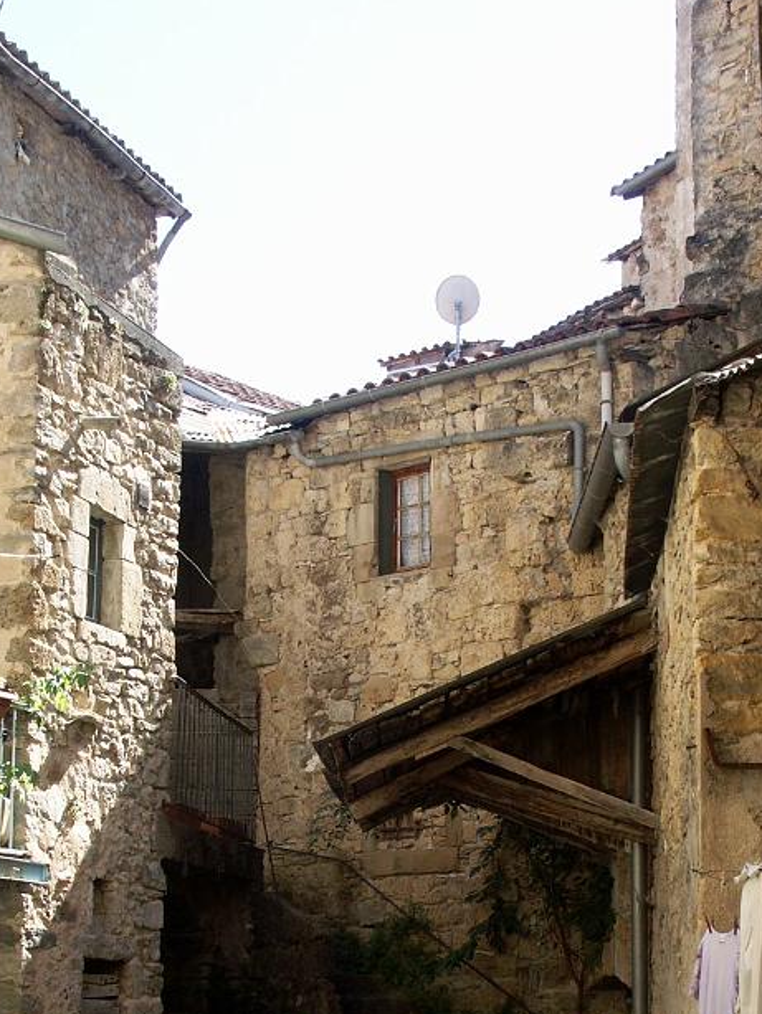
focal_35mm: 65
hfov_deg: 22.6
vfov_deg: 29.1
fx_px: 1906
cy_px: 826
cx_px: 344
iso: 64
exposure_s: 1/80
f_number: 5.6
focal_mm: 9.94
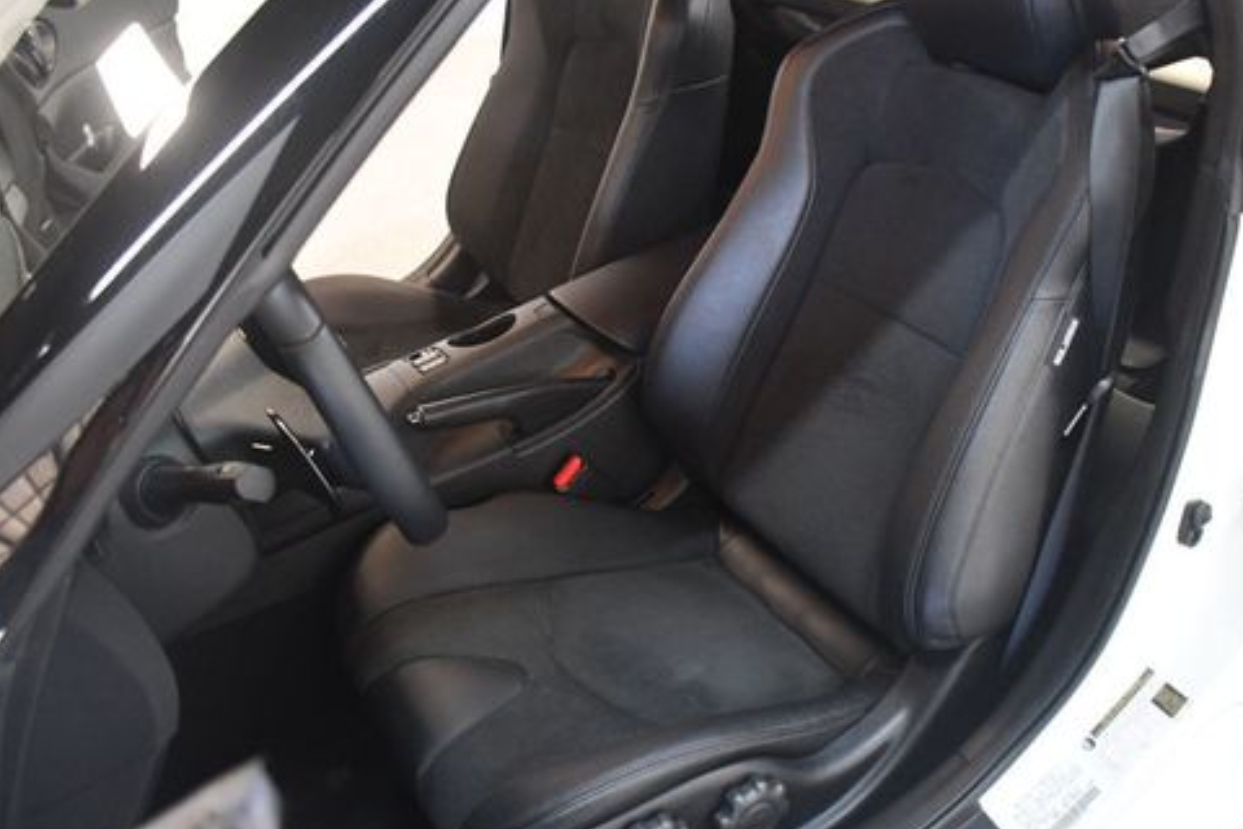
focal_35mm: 36
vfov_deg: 36.8
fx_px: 1243
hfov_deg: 52.9
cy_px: 358
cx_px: 720
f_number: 3.5
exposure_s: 1/80
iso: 3200
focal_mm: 18
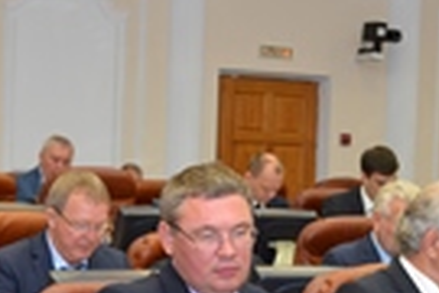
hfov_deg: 18.9
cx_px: 393
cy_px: 225
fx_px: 1293
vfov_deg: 12.9
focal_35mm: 106
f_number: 4
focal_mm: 34
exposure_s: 1/60
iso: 400
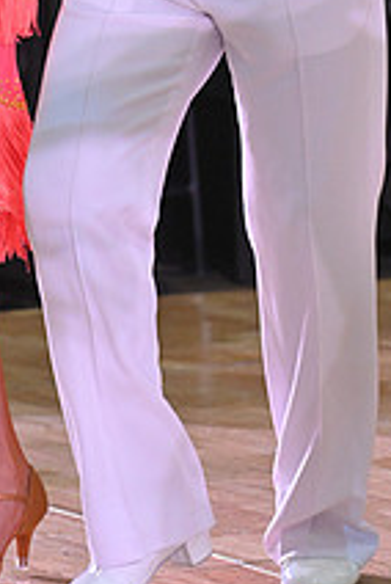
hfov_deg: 2.7
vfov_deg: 4.1
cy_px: -99
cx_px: 18
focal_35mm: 505
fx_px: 8200
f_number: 5
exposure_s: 1/320
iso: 3200
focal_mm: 185
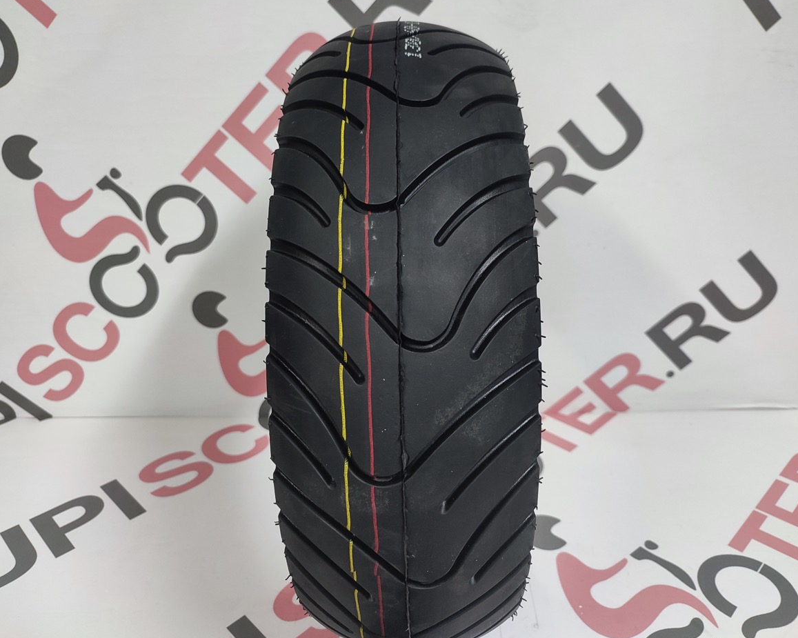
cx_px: 386
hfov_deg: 64.1
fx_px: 638
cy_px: 312
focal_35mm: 27
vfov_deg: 53.2
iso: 742
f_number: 1.9
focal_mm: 6.04
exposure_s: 1/25
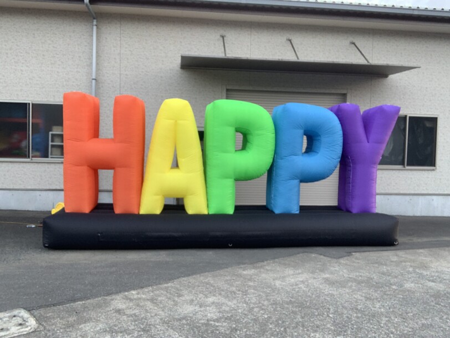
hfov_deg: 56.8
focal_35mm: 32
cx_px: 225
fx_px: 416
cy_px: 169
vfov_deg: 44.2
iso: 100
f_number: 2.2
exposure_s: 1/60
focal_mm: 2.87
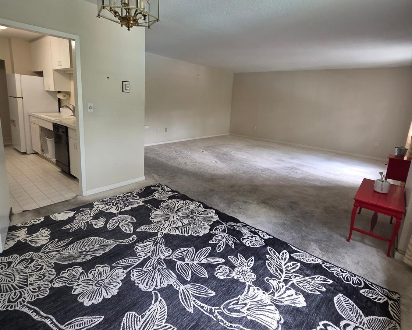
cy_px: 144
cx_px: 206
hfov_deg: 89.6
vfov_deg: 76.6
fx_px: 207
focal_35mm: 17
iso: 250
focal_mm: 2.2
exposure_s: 1/60
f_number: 2.2
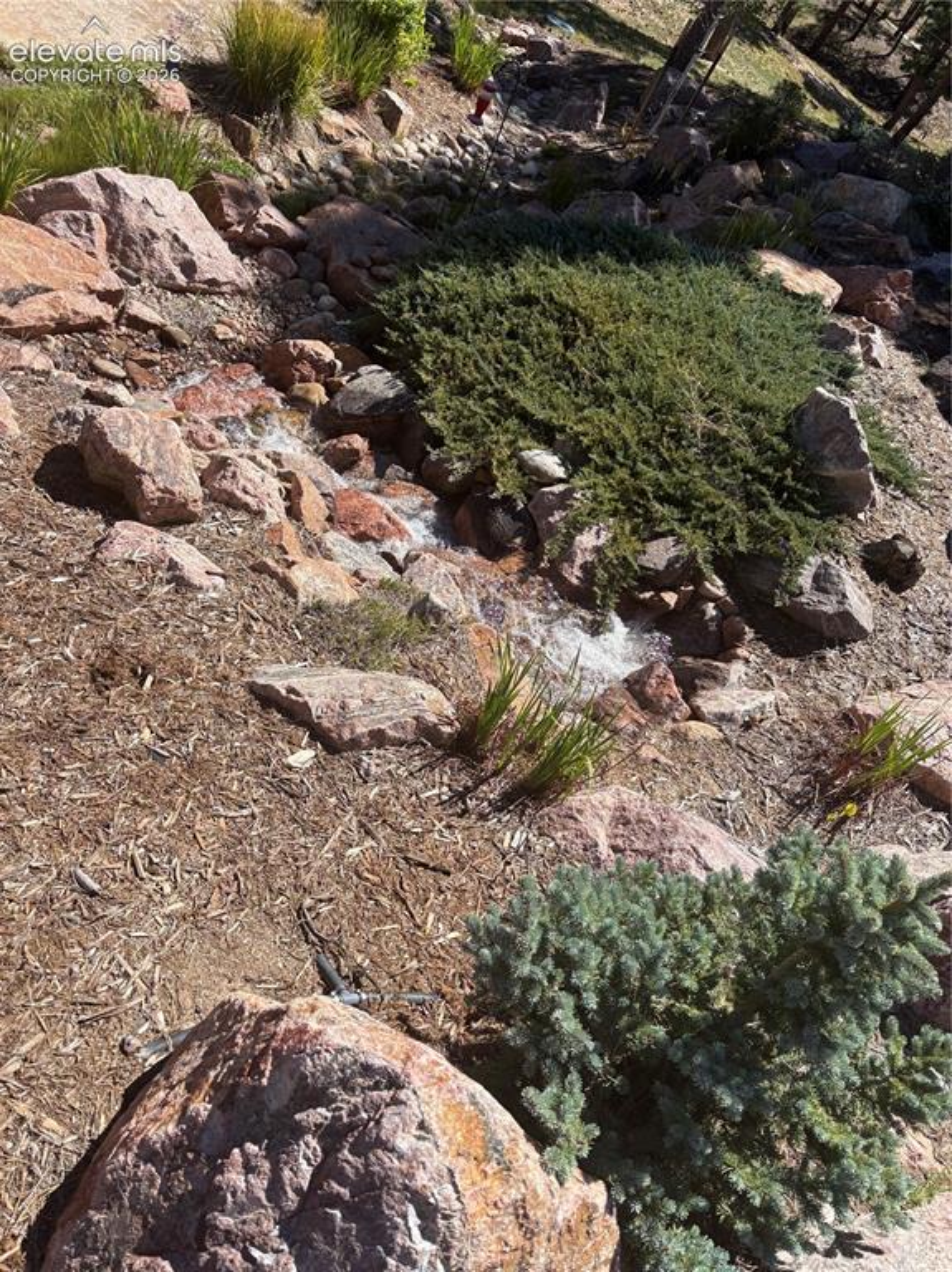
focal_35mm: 26
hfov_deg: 53.0
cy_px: 636
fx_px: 954
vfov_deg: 67.3
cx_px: 476
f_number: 1.6
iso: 50
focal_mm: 5.96
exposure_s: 1/2451
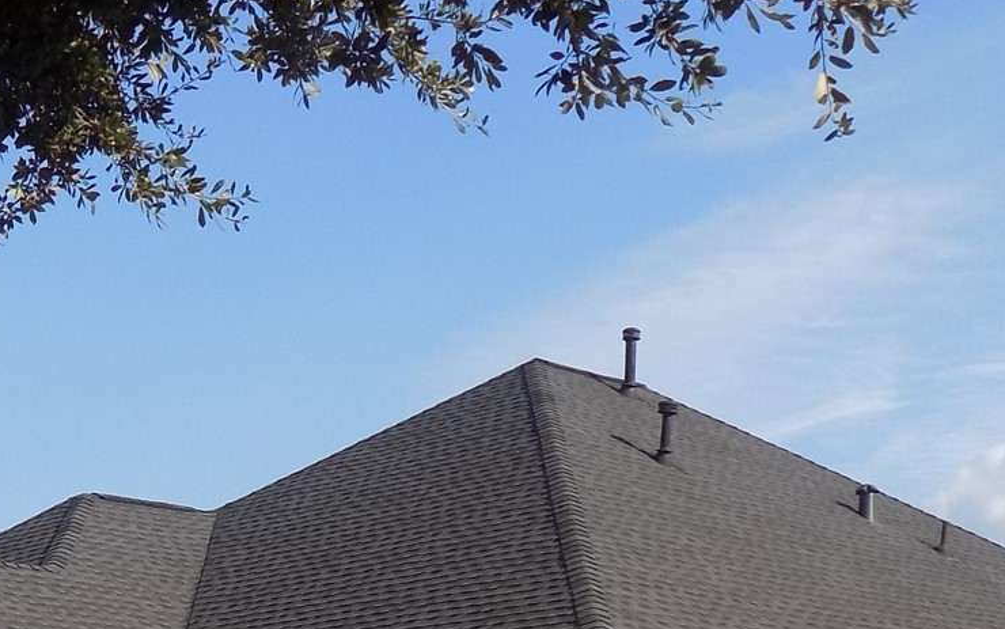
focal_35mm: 88
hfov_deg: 23.3
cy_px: 777
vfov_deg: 14.3
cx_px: 247
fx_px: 2411
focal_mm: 5.3
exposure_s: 1/800
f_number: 3.3
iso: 80
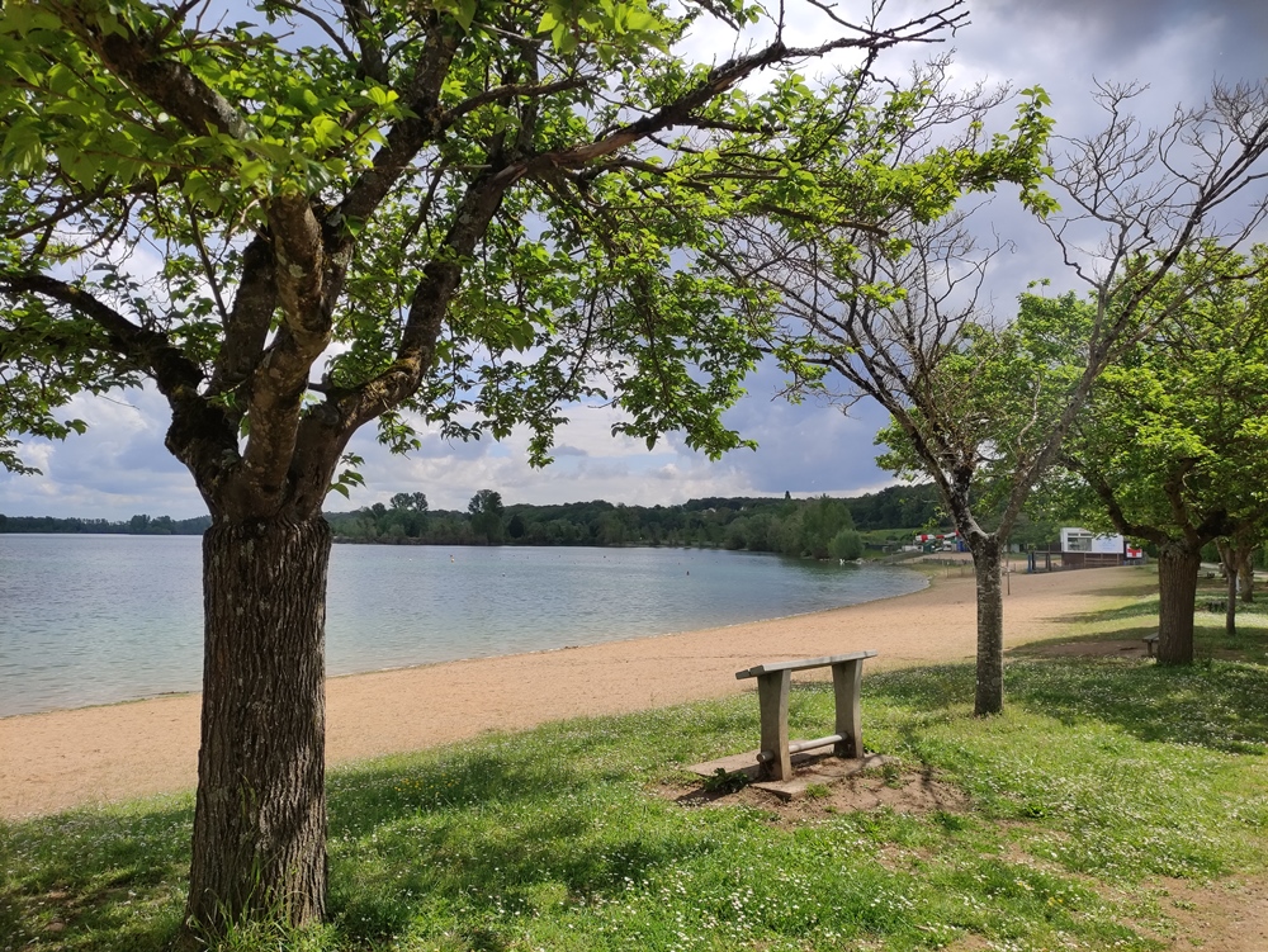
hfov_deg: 69.4
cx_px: 634
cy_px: 476
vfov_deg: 54.9
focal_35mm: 25
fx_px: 916
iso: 50
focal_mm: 5.43
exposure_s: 1/1936
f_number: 1.89
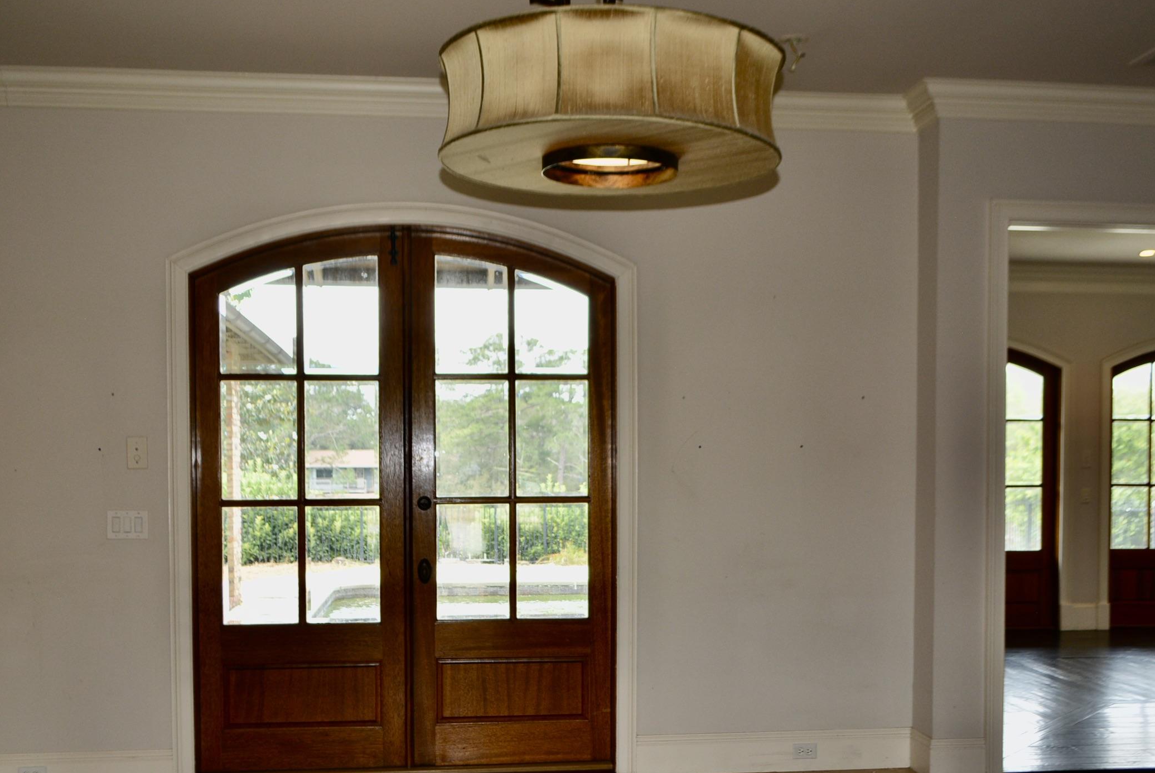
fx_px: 1252
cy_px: 493
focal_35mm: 39
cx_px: 601
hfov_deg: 49.5
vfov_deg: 34.1
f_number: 3.5
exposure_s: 1/100
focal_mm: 18
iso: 100
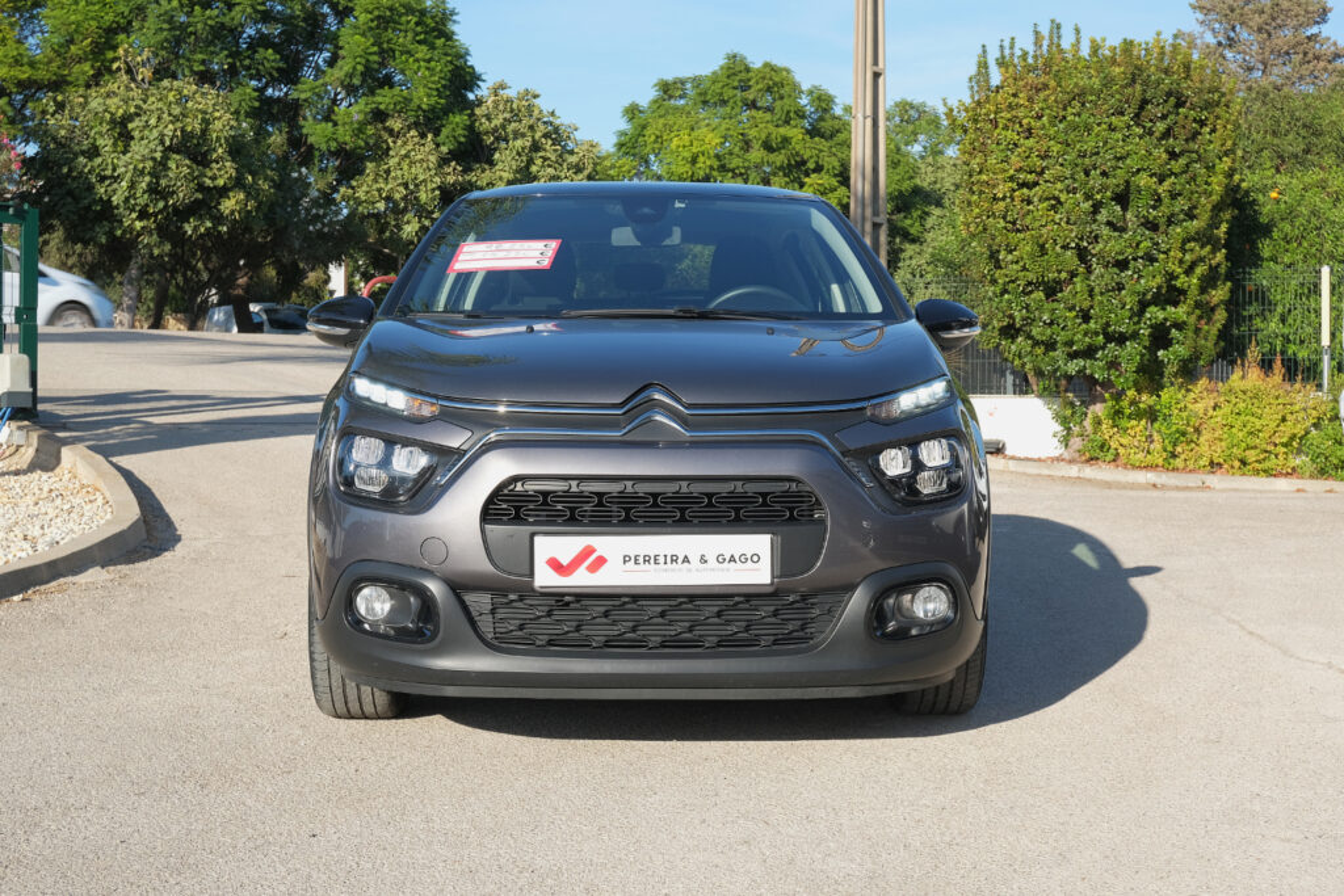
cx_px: 672
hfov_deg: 38.9
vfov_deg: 26.5
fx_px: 1904
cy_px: 448
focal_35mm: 51
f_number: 9
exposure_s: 1/160
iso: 160
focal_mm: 34.3
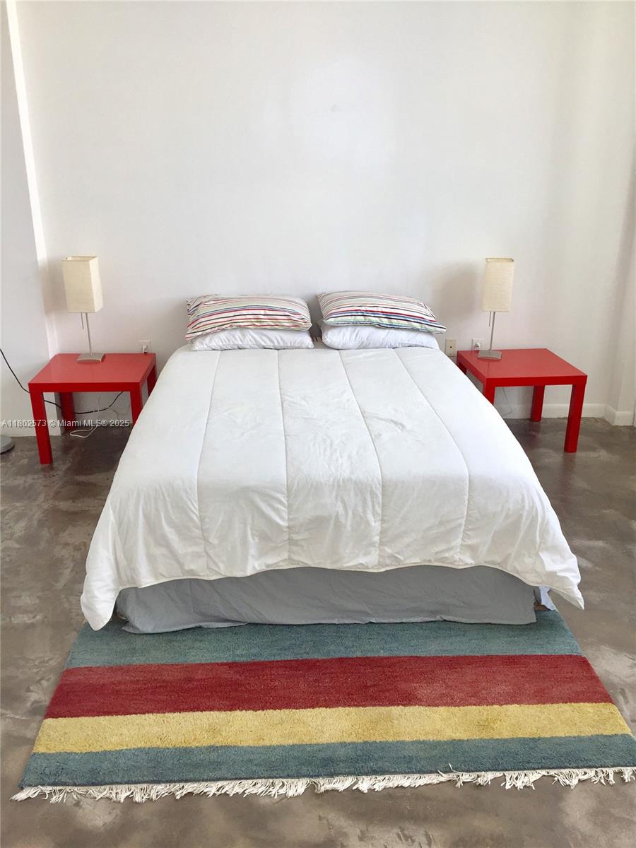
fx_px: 710
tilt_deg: -20.5
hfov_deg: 48.2
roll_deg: -0.2
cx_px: 318
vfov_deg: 61.7
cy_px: 424
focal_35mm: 29
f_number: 2.2
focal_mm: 4.15
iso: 50
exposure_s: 1/120
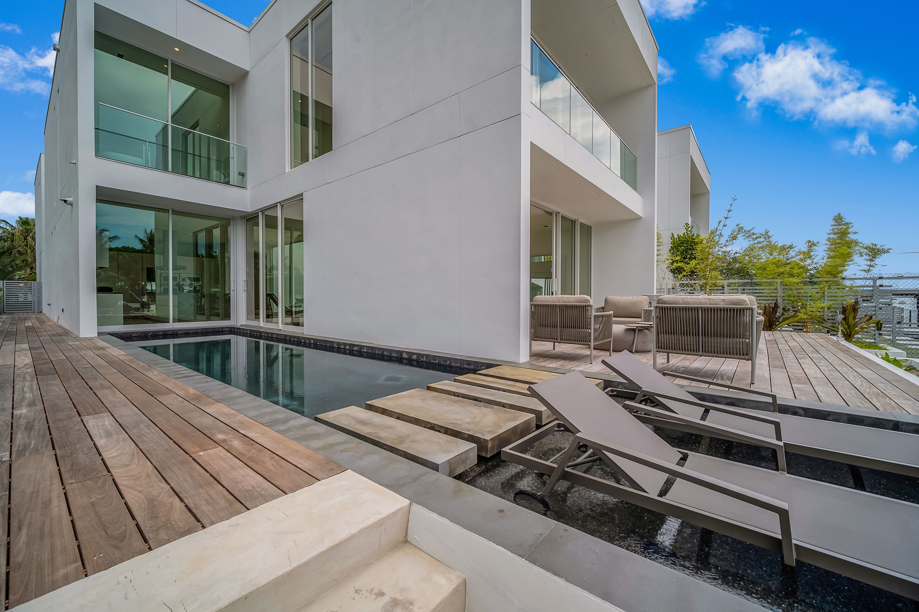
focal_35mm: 14
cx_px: 460
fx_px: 357
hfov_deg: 104.3
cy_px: 306
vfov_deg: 81.2
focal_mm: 9
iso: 800
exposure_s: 1/500
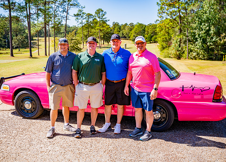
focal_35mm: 35
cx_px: 114
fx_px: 226
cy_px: 81
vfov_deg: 39.3
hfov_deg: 53.1
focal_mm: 32.5
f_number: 2.8
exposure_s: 1/1250
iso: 100
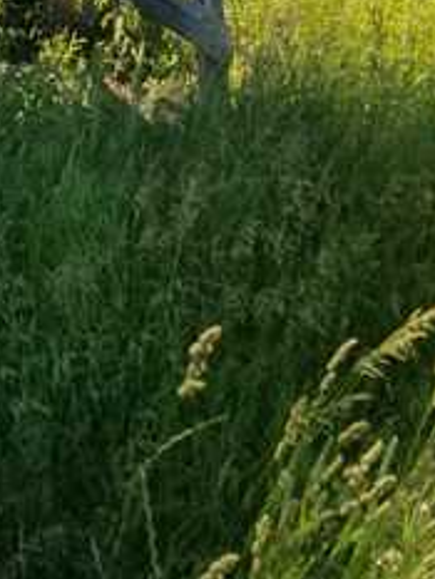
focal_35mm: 107
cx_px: -37
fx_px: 1791
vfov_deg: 16.5
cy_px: -333
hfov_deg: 13.6
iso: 50
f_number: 1.7
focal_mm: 4.3
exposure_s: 1/1681
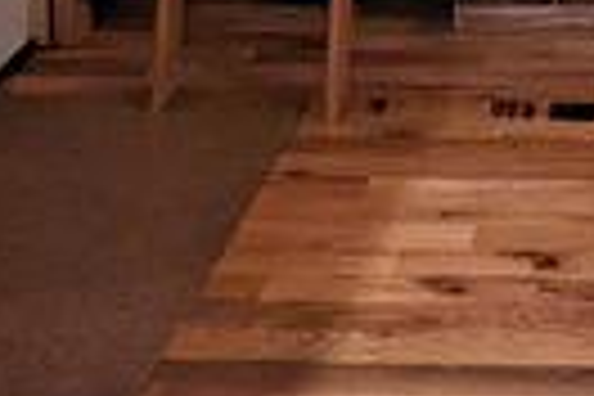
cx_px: 720
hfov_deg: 23.6
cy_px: -601
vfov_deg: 12.7
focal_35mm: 78
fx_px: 1287
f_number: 2.2
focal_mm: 2.22
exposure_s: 1/24
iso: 445
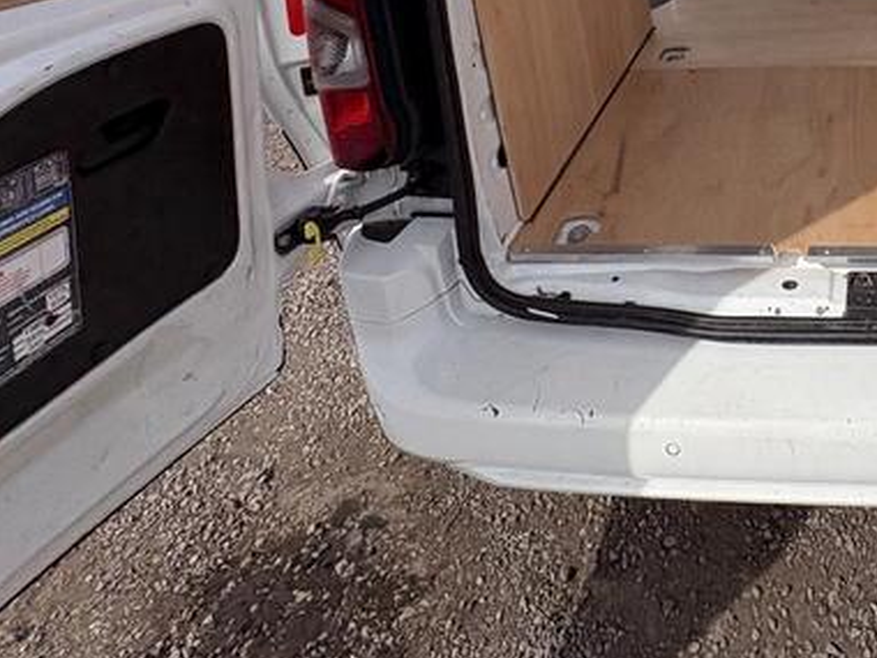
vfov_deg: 35.4
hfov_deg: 48.7
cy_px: -99
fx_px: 836
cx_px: 810
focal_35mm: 33
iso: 50
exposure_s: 1/1709
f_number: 2.2
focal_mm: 2.22
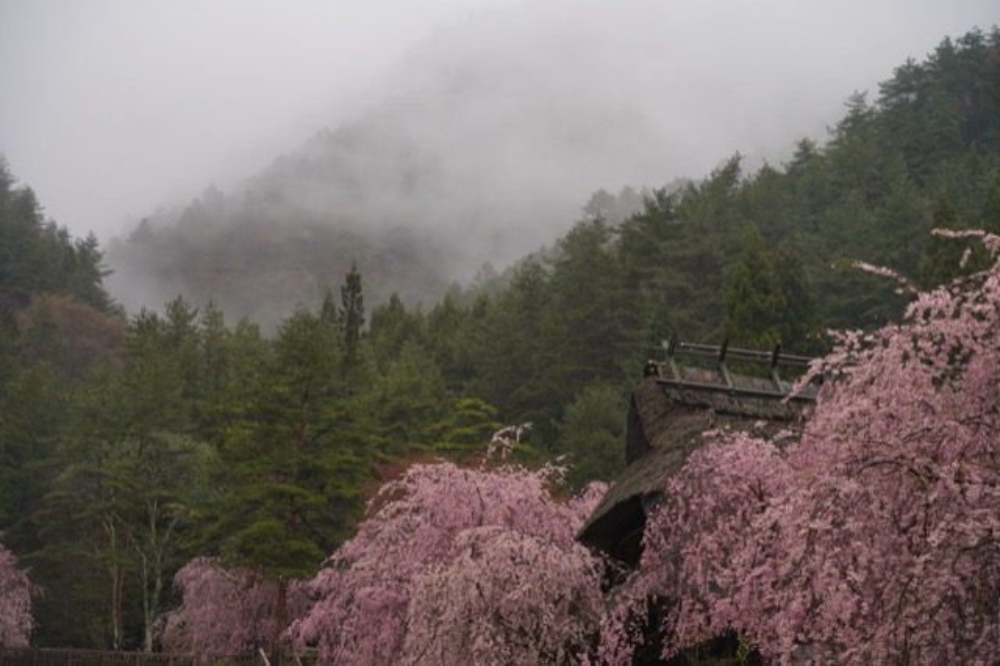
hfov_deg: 24.8
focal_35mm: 82
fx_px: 2277
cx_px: 500
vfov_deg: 16.6
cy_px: 333
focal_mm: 82
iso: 250
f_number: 6.3
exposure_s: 1/100
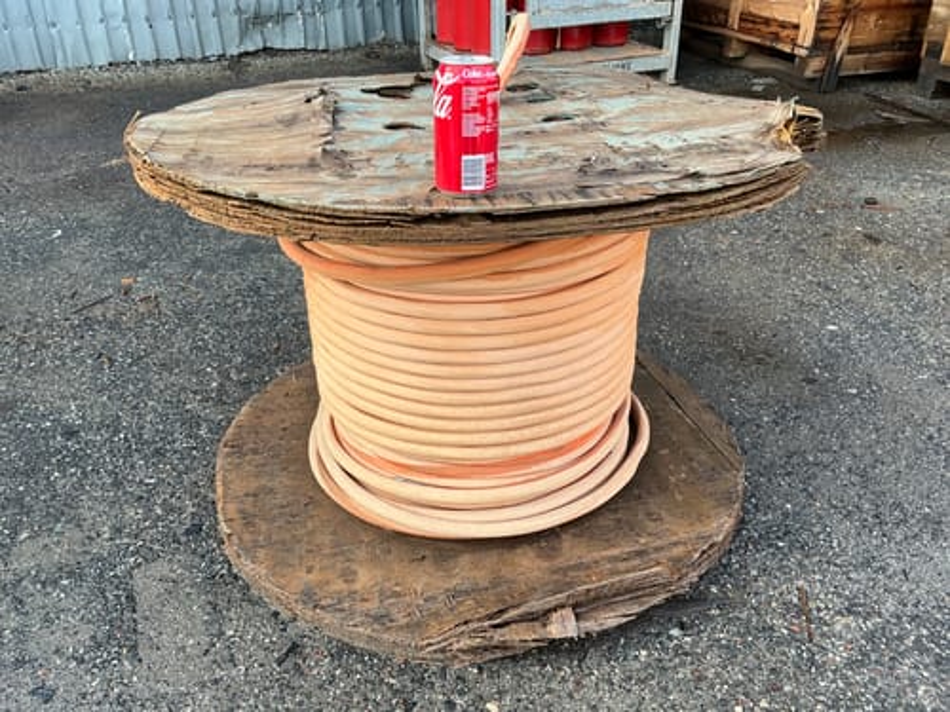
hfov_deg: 63.4
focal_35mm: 28
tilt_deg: -31.5
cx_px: 475
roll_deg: -1.1
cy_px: 356
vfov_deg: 49.7
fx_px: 768
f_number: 1.8
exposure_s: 1/141
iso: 20
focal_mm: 3
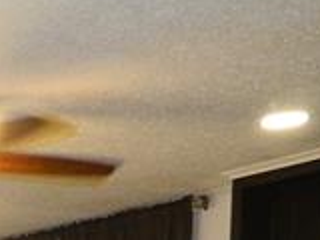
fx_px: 924
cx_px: -228
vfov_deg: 13.1
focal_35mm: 100
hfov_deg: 16.8
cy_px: 458
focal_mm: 4.5
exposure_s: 1/30
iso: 320
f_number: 3.1
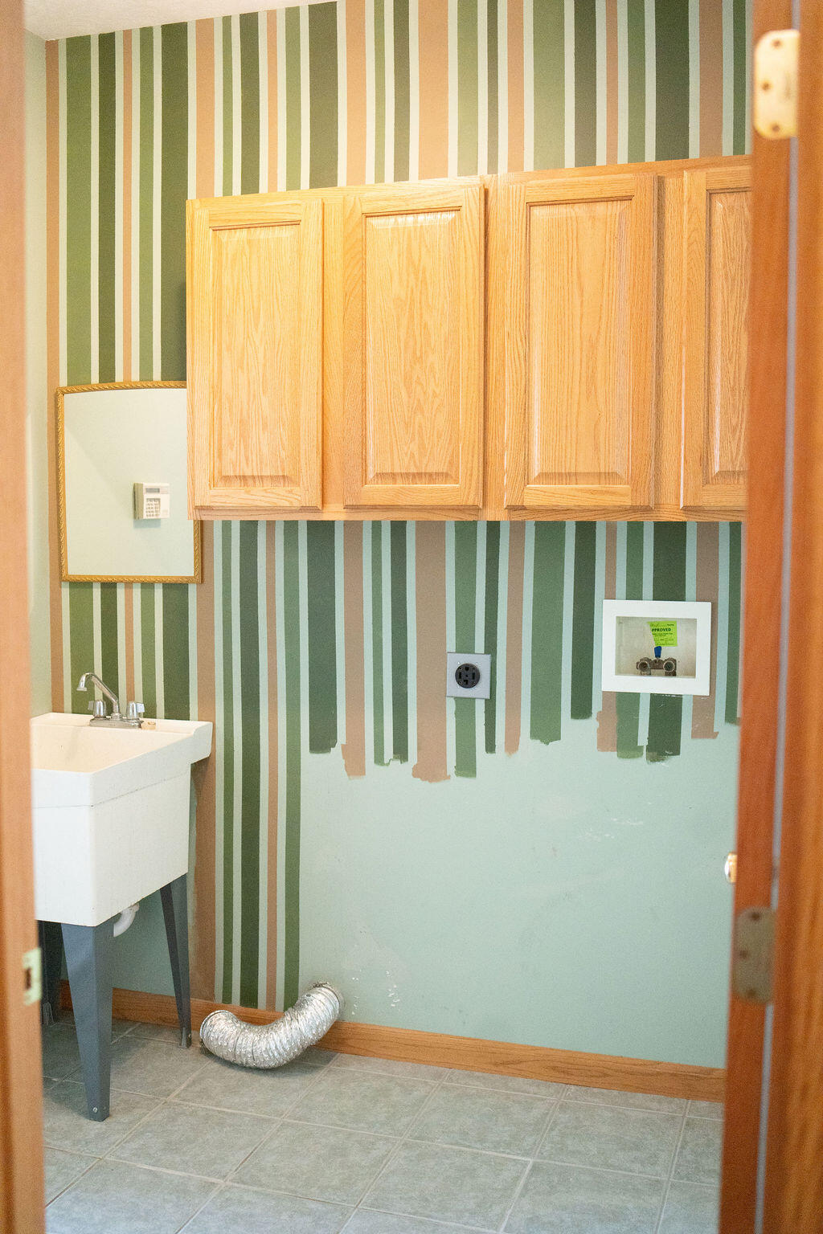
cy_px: 617
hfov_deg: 37.9
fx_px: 1200
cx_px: 412
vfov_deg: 54.4
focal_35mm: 35
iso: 1600
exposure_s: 1/400
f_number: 2.5
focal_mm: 35
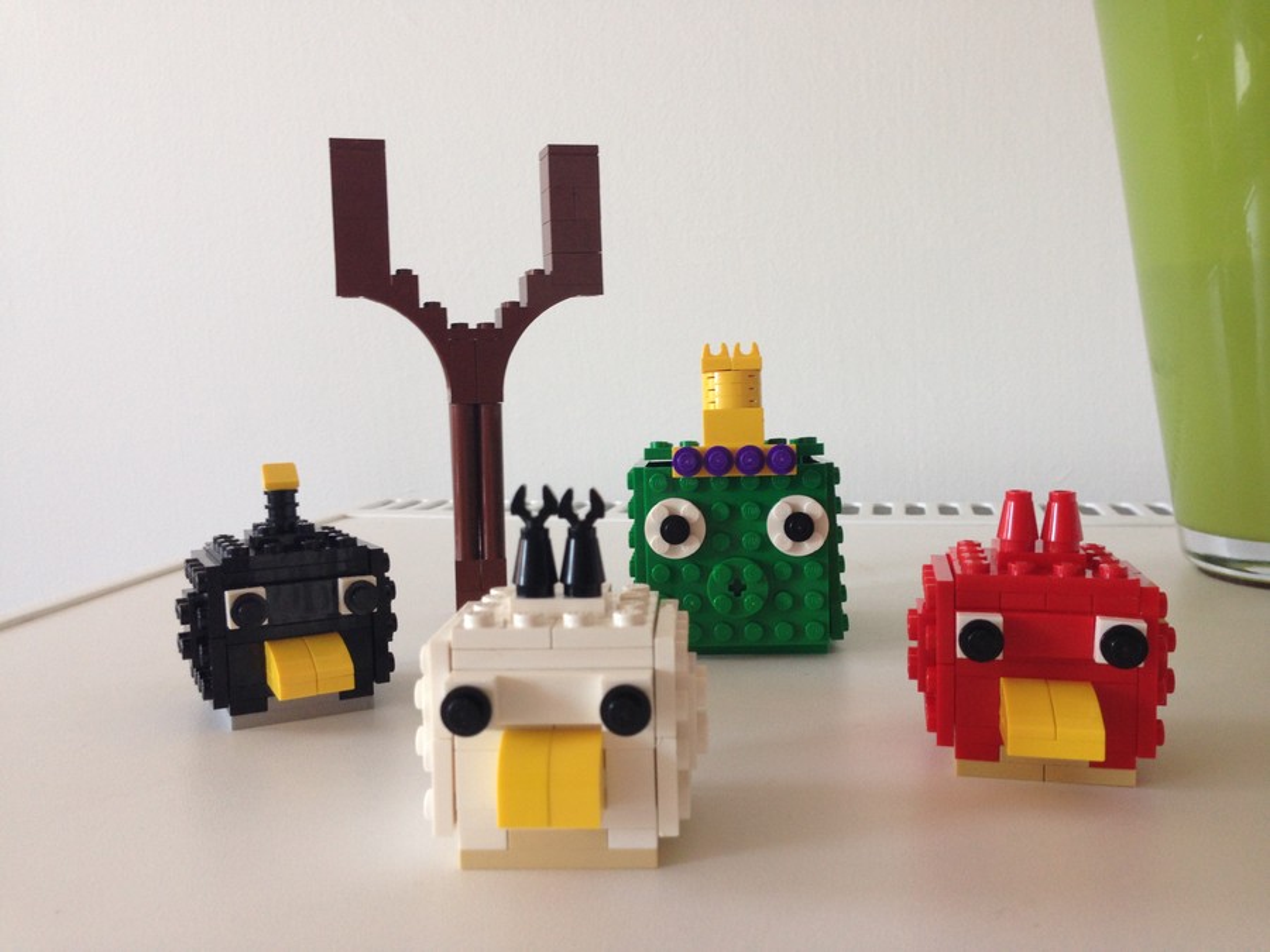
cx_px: 635
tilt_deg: -7.3
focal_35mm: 33
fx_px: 1211
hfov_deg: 55.4
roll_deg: -0.4
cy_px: 476
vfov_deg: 42.9
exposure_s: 1/20
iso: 64
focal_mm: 4.12
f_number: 2.4
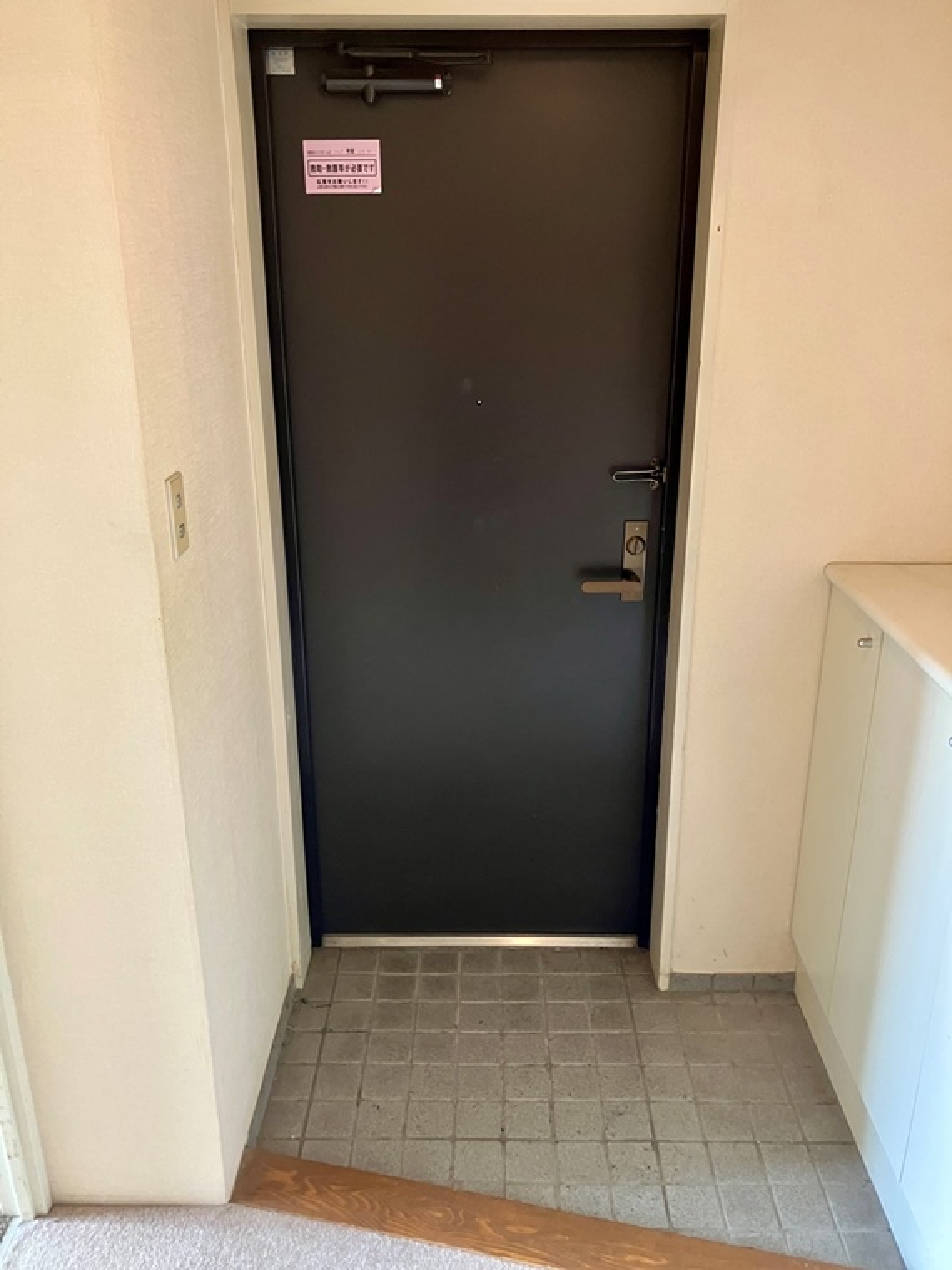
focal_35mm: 28
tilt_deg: -19.2
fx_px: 1027
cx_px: 476
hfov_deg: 49.7
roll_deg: +0.3
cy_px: 635
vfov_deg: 63.4
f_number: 1.8
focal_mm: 3.99
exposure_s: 1/33
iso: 320
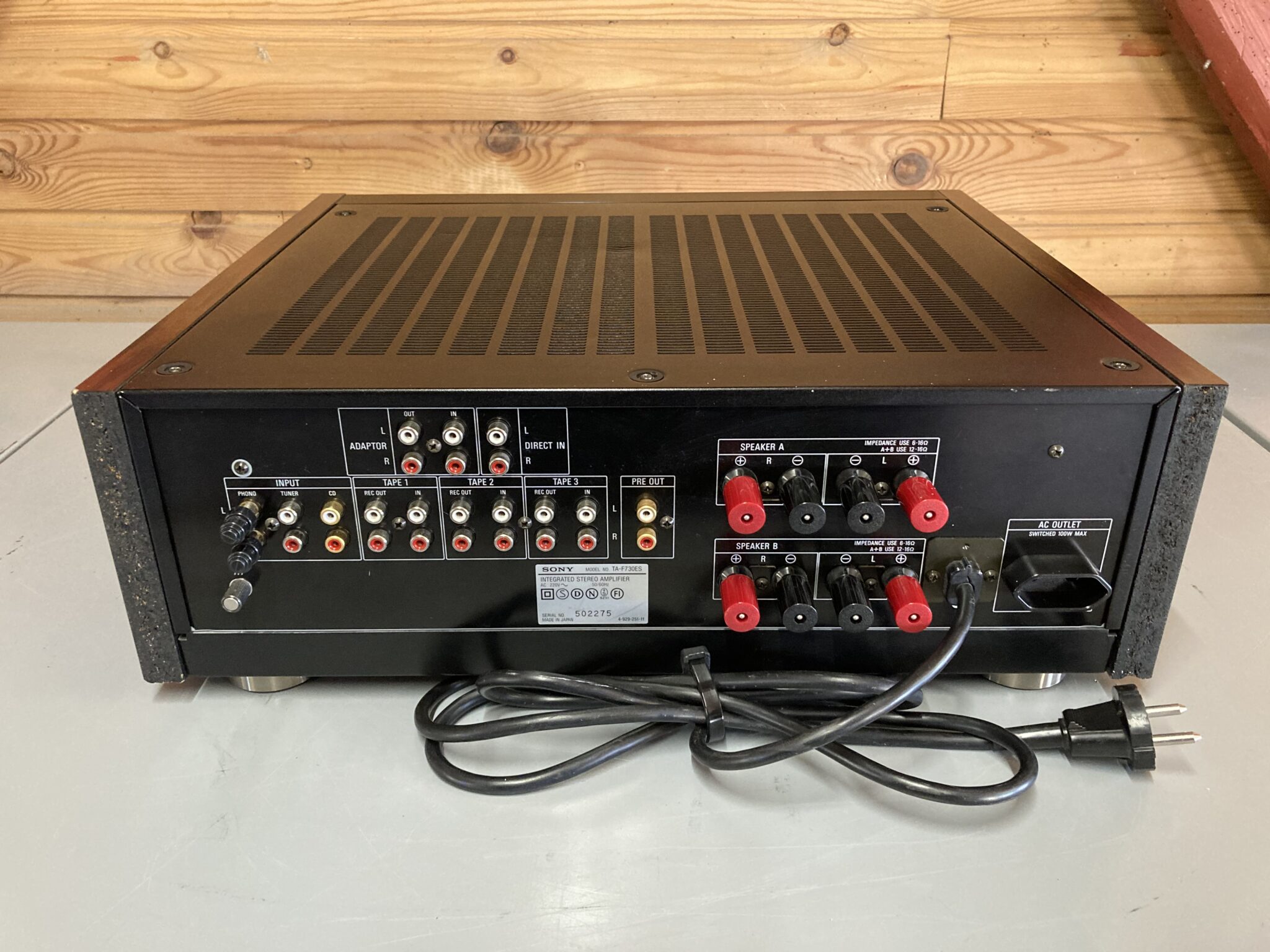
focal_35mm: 28
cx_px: 635
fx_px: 1027
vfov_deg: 49.7
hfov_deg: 63.4
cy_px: 476
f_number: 1.8
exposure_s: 1/33
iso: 320
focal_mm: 3.99
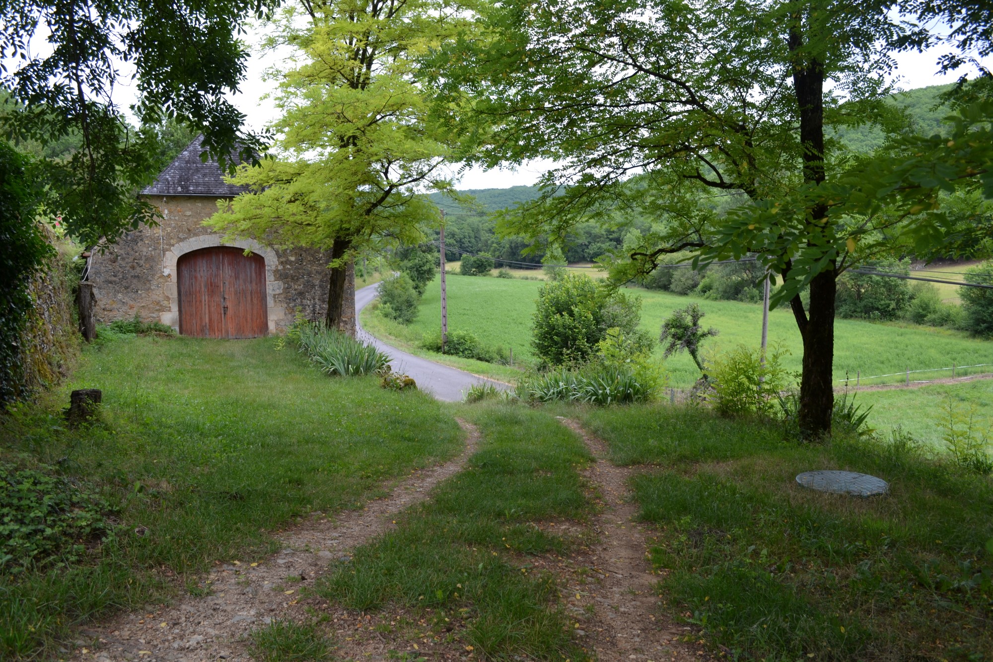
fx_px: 745
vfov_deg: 47.9
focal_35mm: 27
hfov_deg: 67.4
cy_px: 331
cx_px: 496
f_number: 5.6
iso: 100
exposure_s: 1/125
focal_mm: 18
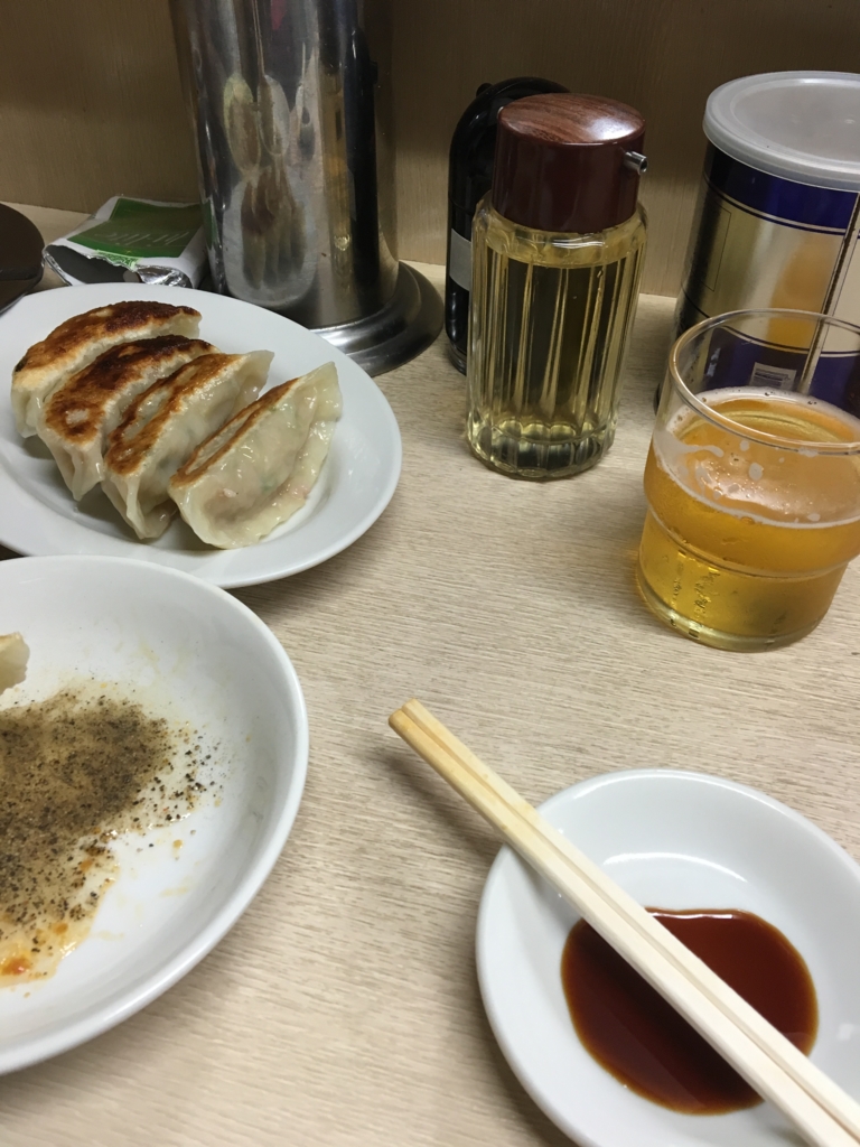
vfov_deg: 61.7
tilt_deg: -42.7
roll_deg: +0.2
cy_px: 574
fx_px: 961
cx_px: 430
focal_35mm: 29
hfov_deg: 48.2
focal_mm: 4.15
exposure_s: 1/33
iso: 100
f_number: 2.2
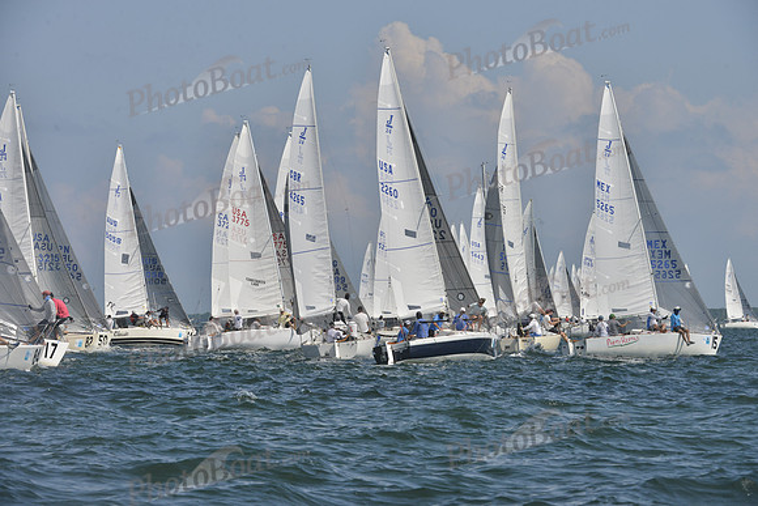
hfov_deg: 10.3
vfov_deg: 6.9
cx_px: 379
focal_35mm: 200
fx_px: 4212
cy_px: 253
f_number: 11
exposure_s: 1/1000
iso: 400
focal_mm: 200
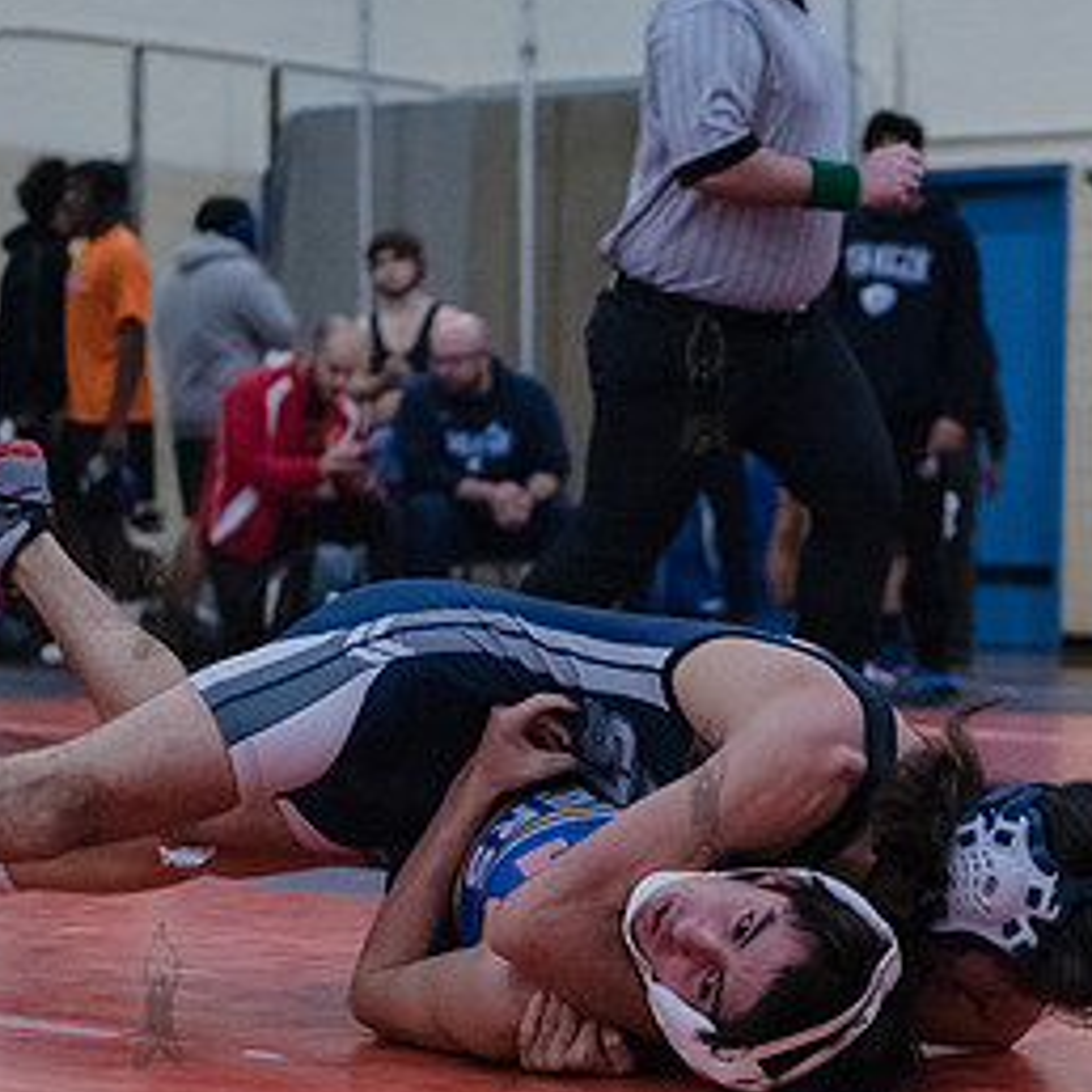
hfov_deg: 15.7
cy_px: 789
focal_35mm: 111
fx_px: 3962
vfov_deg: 15.6
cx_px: 703
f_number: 3.2
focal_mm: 58
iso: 8000
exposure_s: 1/400
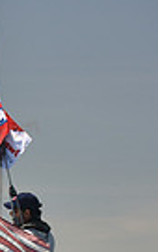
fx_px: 2101
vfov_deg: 6.9
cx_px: -318
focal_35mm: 305
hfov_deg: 4.2
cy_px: 275
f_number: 5.6
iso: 250
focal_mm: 70
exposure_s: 1/800
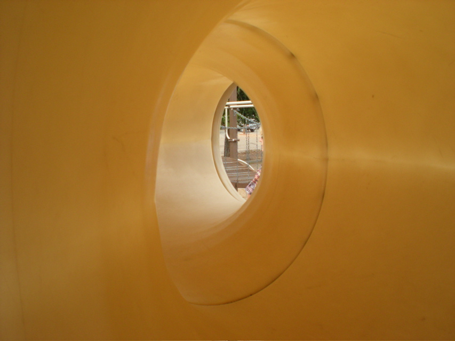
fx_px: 499
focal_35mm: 38
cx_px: 228
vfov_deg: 37.7
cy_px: 170
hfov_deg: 49.0
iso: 200
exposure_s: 1/260
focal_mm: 6.3
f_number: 4.6
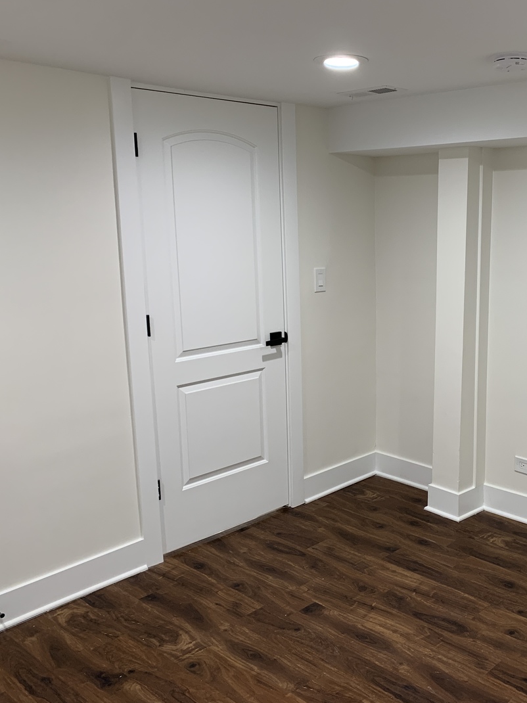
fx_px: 711
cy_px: 353
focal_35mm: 35
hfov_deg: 39.5
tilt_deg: -11.0
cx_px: 400
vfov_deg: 52.6
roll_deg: +0.5
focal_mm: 4.25
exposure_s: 1/60
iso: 100
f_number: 1.8
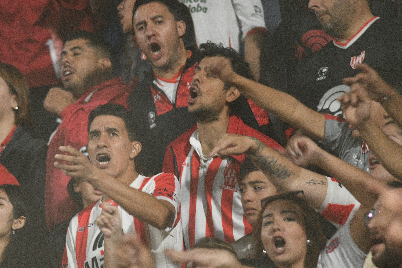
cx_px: 114
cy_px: 155
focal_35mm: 431
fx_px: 4812
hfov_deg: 4.8
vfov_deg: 3.2
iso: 3200
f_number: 4
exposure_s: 1/100
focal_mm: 300
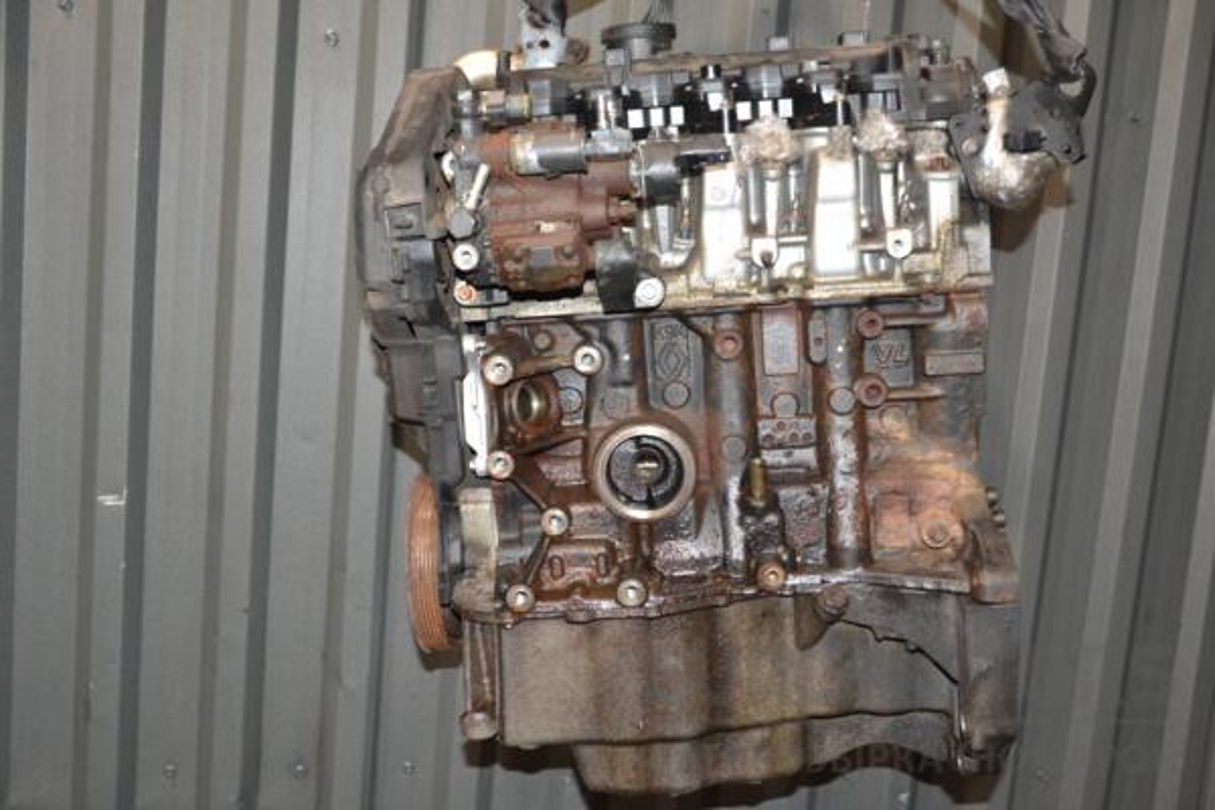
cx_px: 608
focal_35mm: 38
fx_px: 1266
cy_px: 405
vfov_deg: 35.5
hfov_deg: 51.3
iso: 800
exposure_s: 1/60
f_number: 5
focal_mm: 25
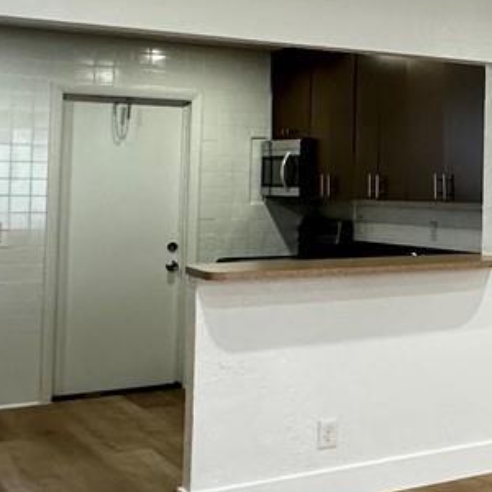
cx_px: 782
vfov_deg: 25.9
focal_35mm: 66
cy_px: 153
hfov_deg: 21.1
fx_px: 1061
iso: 160
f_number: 2.2
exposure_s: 1/60
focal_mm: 2.22
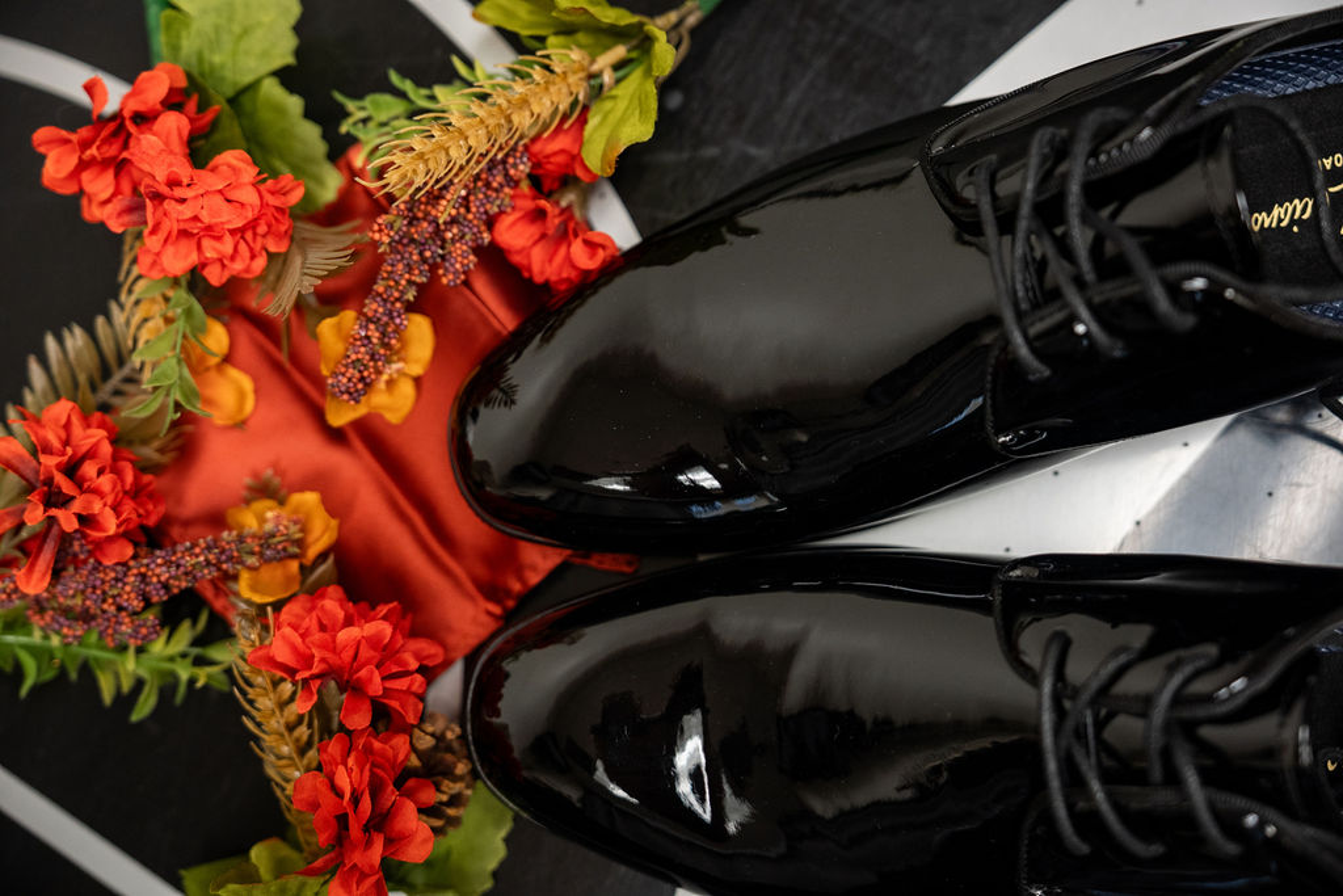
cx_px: 672
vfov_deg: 29.9
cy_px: 448
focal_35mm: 45
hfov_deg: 43.6
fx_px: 1679
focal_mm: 45
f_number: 2.8
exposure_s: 1/100
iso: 1250
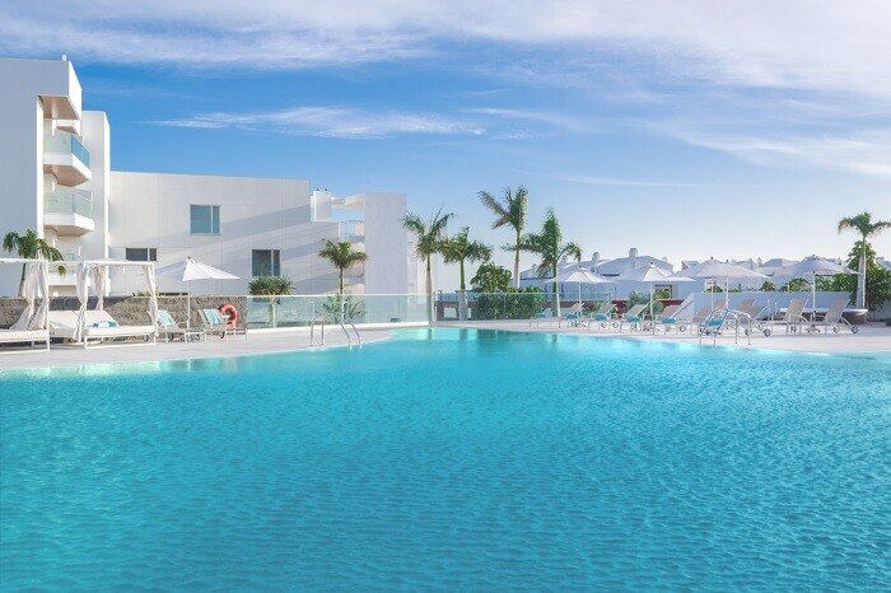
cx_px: 446
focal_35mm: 39
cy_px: 296
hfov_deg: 49.6
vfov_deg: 34.2
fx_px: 965
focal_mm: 26
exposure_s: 1/30
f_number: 18
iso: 200
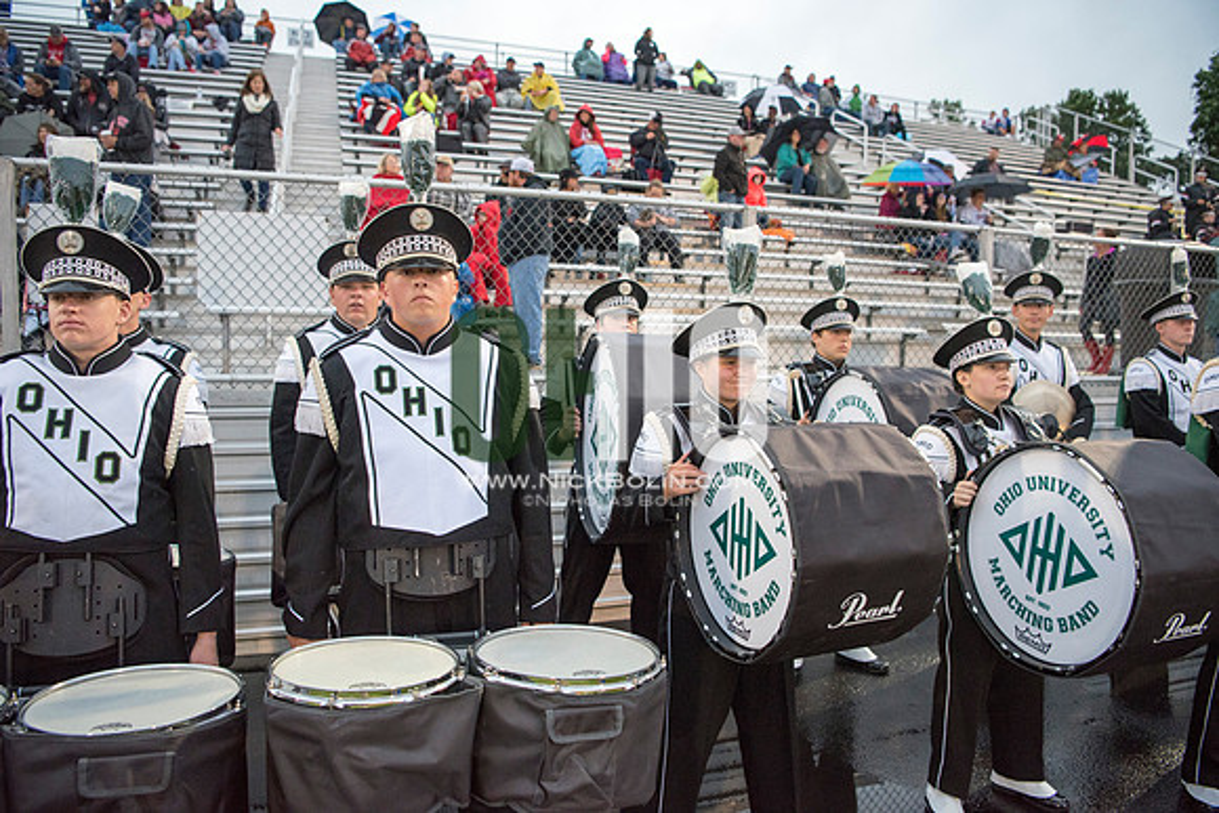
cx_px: 610
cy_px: 406
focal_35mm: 24
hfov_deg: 73.7
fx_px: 813
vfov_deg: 53.2
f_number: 3.2
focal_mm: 24
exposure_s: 1/800
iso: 2000
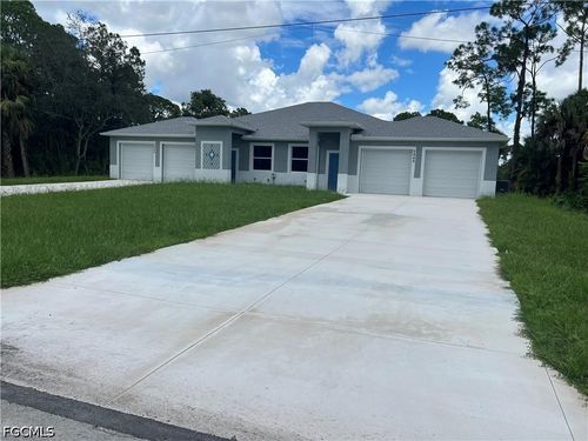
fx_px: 442
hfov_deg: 67.3
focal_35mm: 26
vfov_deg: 53.1
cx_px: 294
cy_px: 220
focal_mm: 5.7
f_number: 1.5
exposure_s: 1/5587
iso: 50
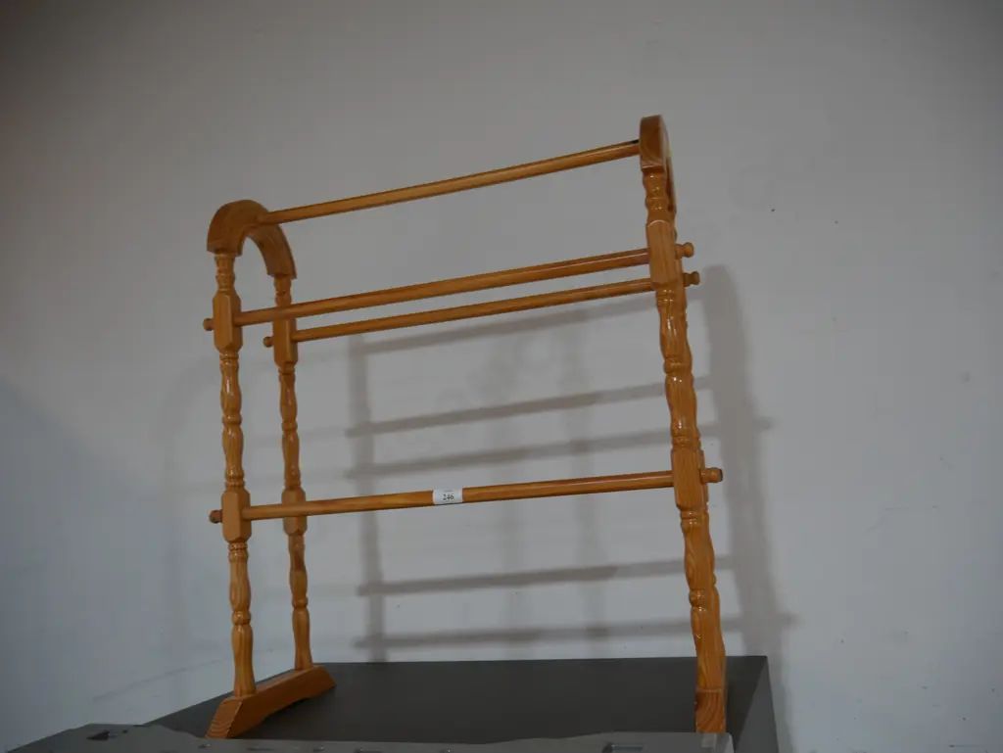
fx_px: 812
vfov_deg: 49.8
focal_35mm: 28
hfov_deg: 63.4
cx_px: 502
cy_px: 376
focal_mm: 14
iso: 400
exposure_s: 1/60
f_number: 3.5
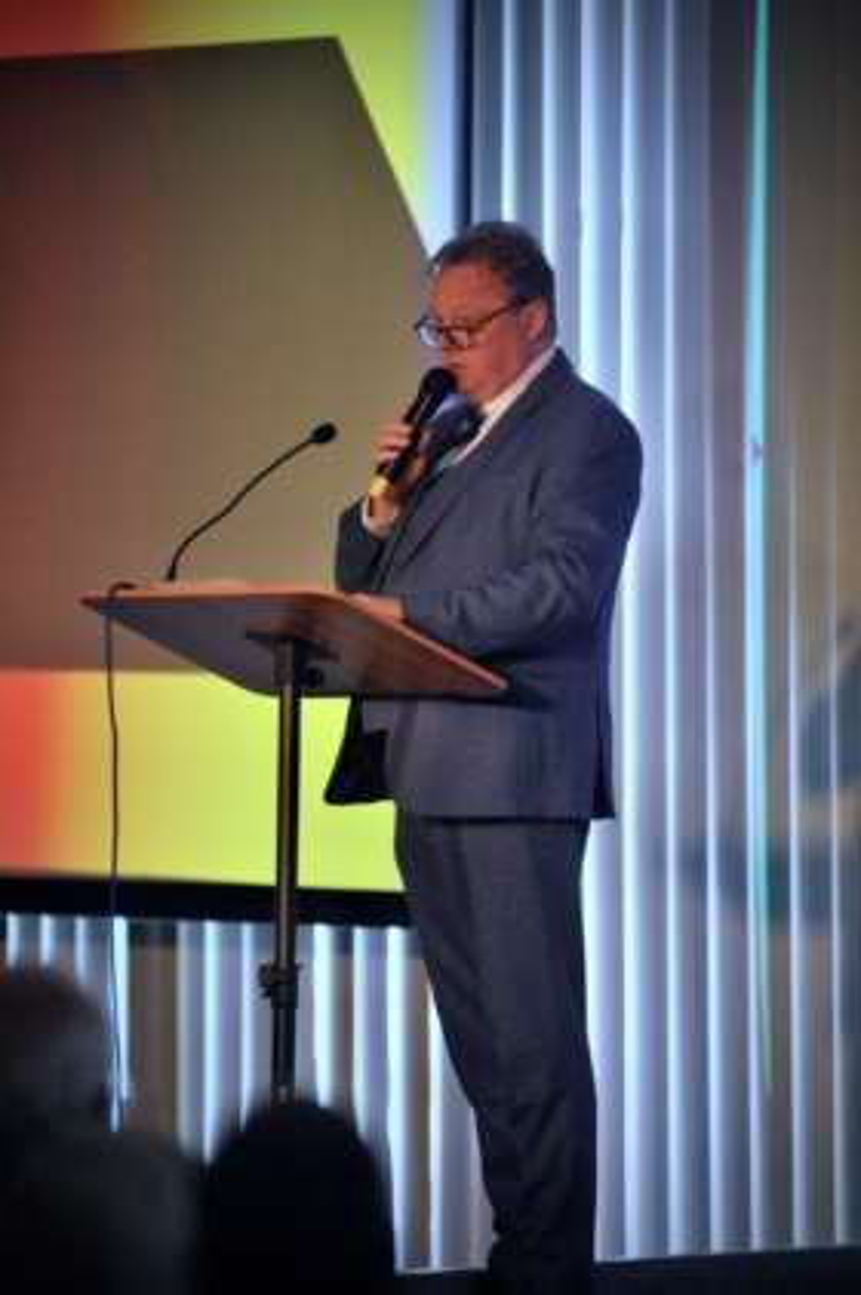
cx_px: 430
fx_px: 7186
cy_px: 648
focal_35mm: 200
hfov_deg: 6.9
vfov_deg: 10.3
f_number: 2.8
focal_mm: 200
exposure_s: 1/1600
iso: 6400
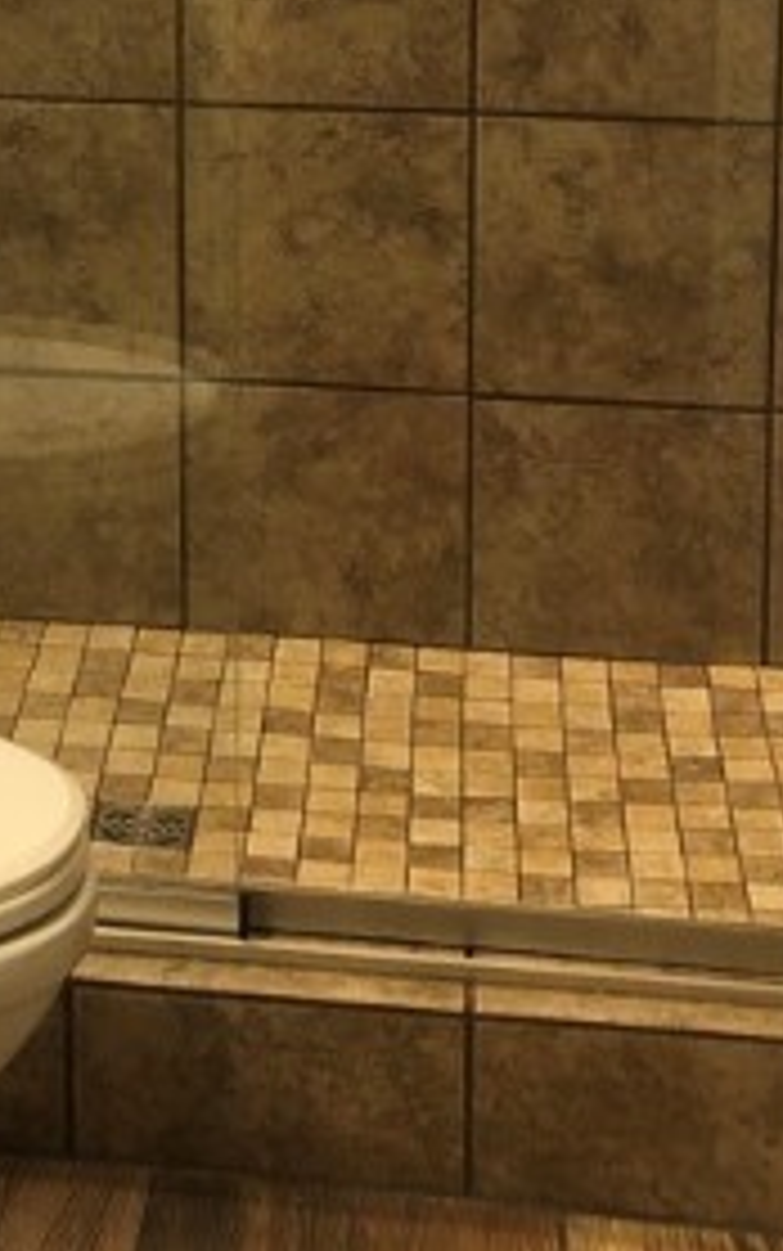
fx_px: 2797
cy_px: -99
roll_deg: +1.7
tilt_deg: -5.4
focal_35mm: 82
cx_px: -22
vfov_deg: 23.7
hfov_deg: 15.6
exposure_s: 1/20
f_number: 1.8
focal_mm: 3.99
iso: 40
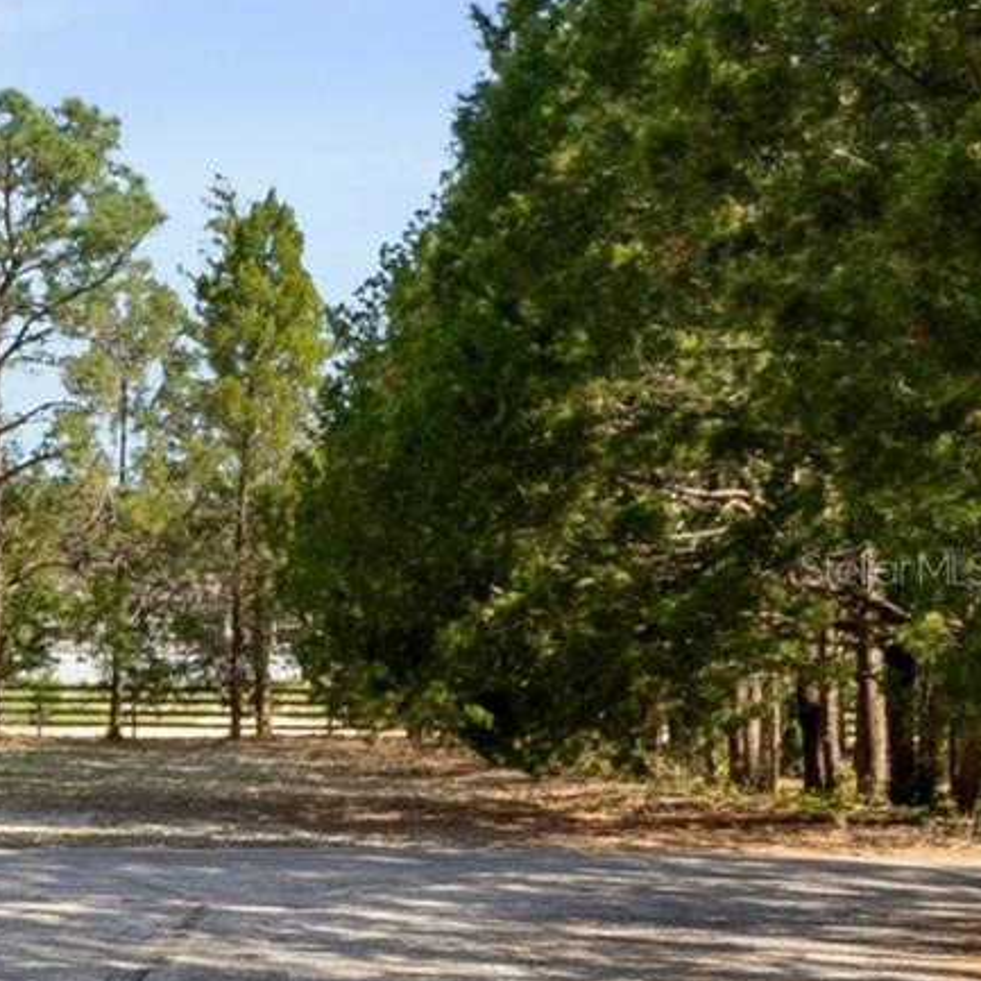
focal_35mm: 71
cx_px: -811
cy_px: 569
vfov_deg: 24.4
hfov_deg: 18.7
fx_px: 2263
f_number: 8
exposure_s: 1/500
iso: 250
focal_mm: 15
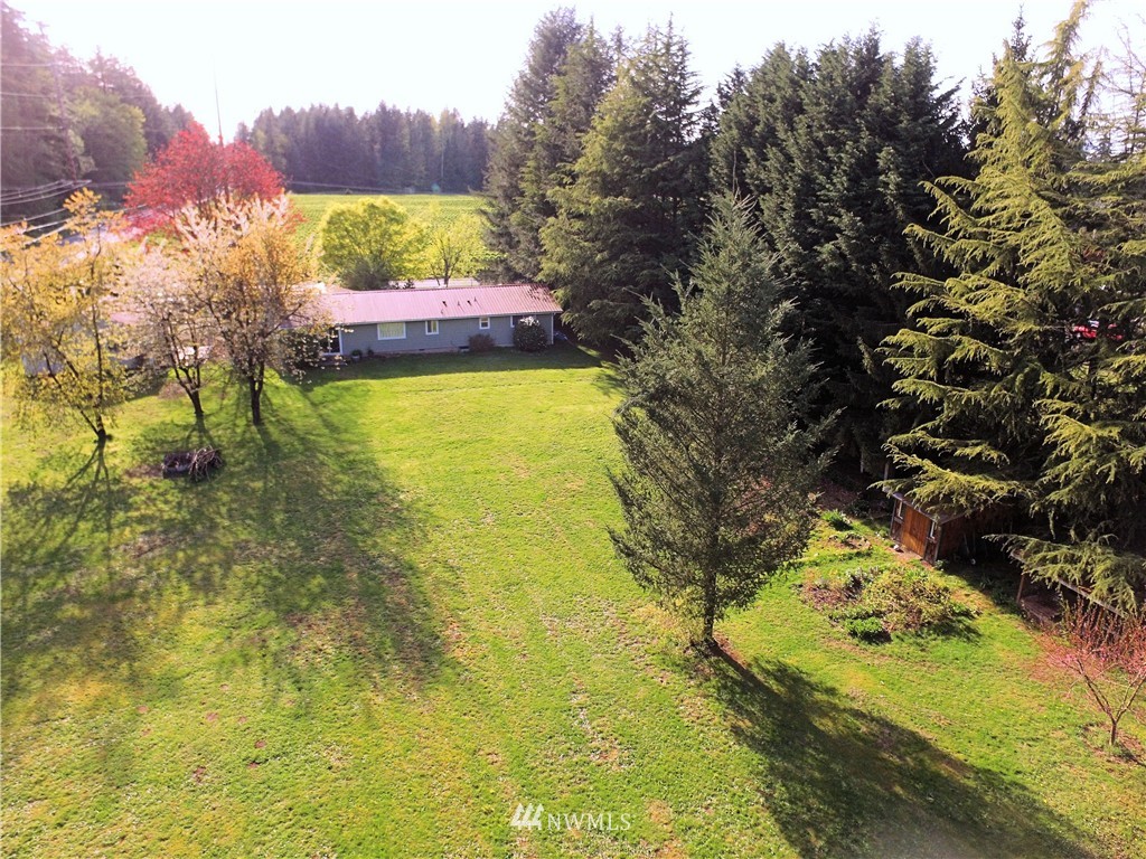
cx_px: 573
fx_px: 662
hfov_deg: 81.7
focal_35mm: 20
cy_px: 430
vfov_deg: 66.0
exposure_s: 1/298
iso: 100
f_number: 2.8
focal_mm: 3.61
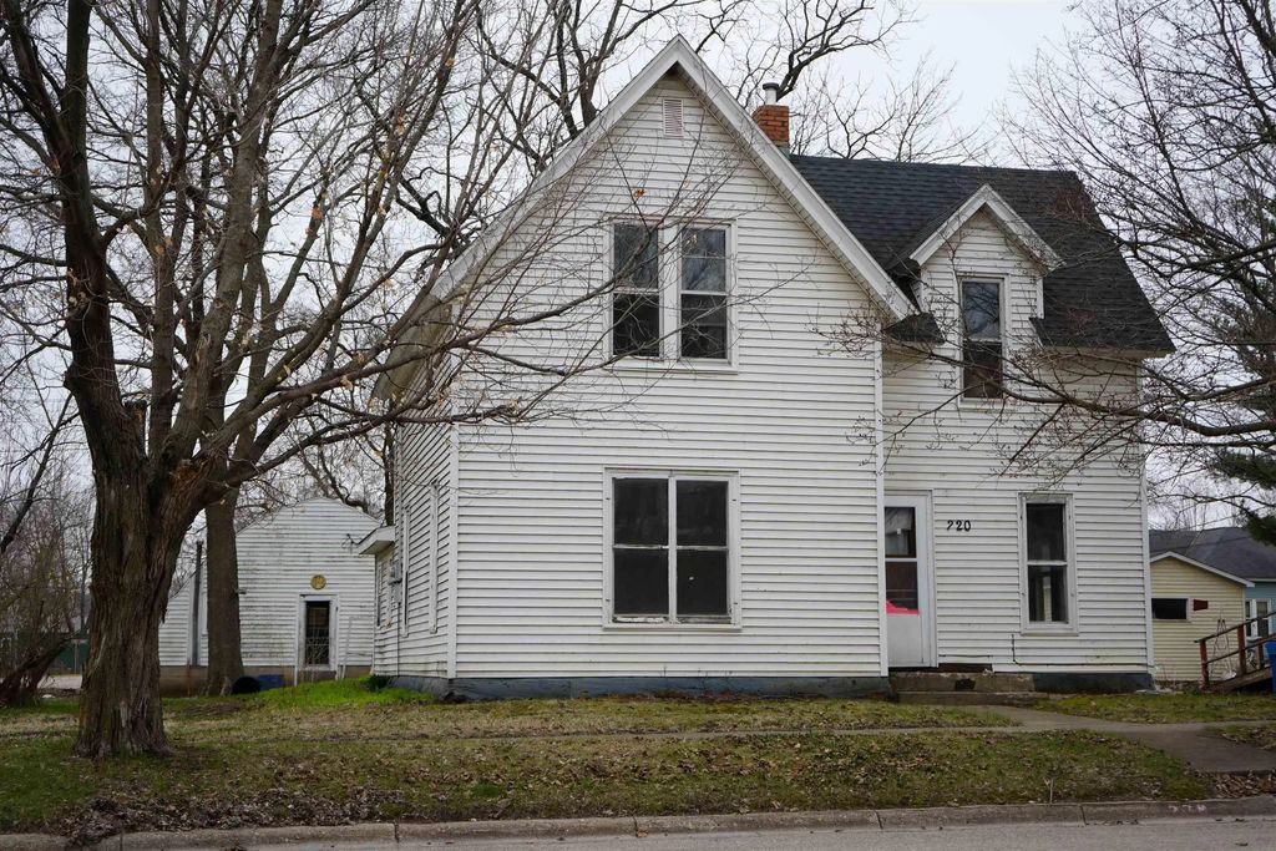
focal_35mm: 50
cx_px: 638
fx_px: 1772
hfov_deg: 39.6
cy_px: 426
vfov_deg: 27.0
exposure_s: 1/200
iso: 100
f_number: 5
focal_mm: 50
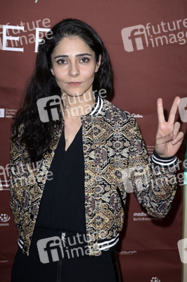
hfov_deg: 11.2
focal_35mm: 122
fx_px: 952
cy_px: 141
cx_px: 94
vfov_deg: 16.8
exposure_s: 1/250
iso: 400
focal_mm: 122
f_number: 5.6
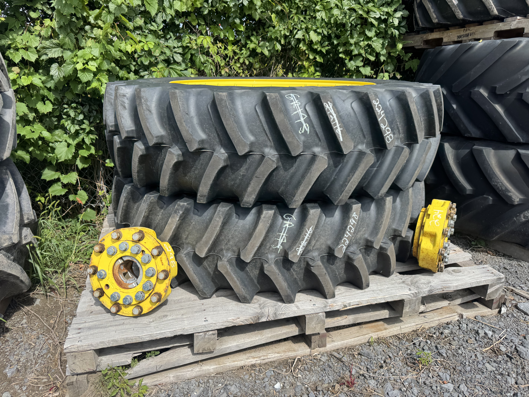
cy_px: 198
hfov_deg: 71.6
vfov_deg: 56.8
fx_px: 367
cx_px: 264
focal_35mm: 24
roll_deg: +0.9
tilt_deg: -19.5
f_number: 1.78
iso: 80
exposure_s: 1/3096
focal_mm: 6.76
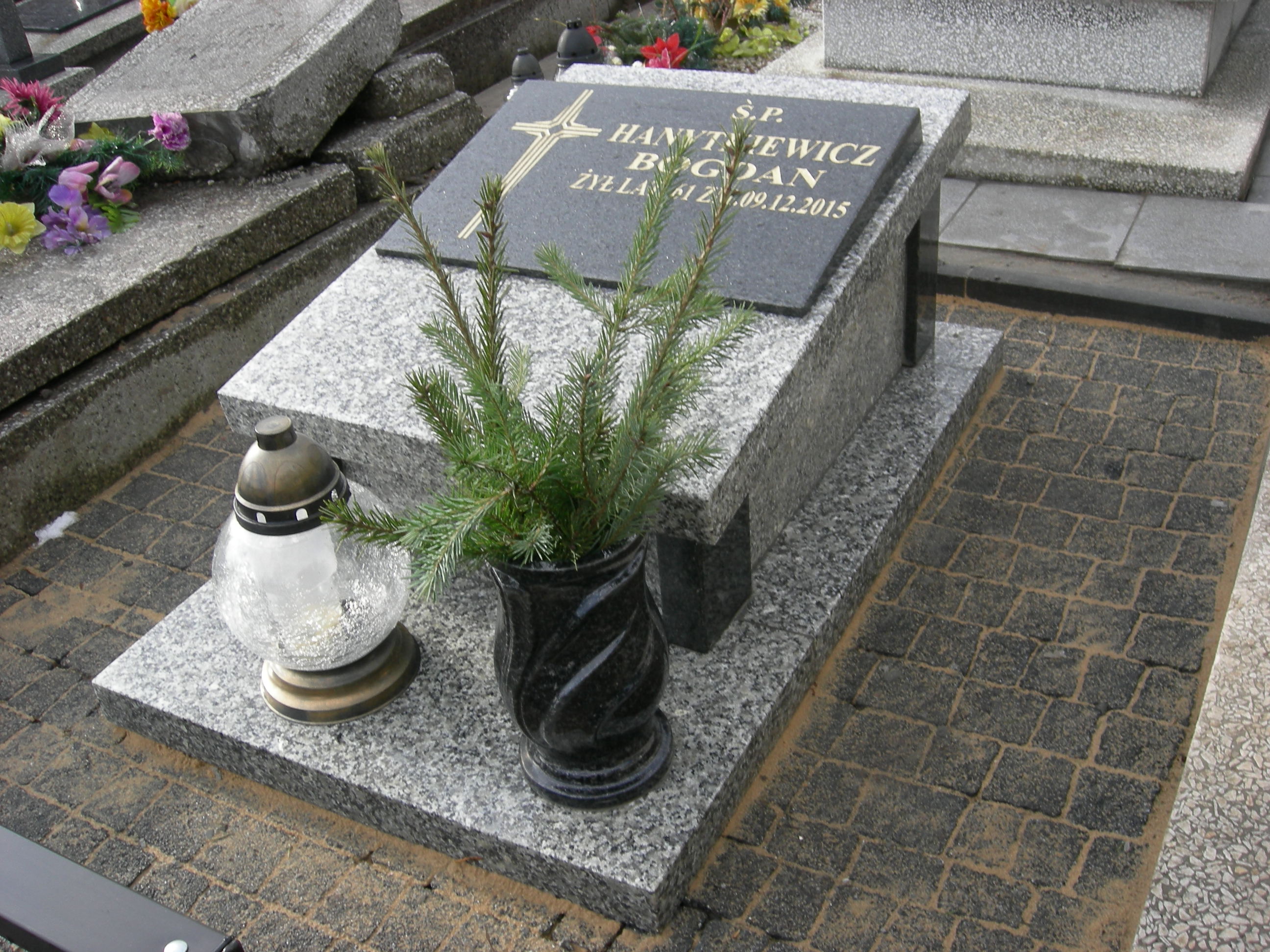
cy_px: 476
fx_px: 1321
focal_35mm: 36
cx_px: 635
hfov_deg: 51.4
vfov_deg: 39.7
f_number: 4.8
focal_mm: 7.5
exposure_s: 1/137
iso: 64
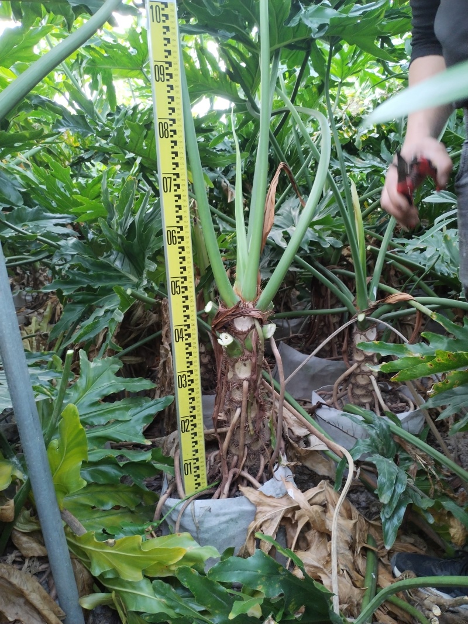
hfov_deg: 53.1
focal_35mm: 26
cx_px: 234
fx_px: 469
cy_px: 312
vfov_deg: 67.3
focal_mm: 4.75
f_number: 1.8
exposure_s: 1/25
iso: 442
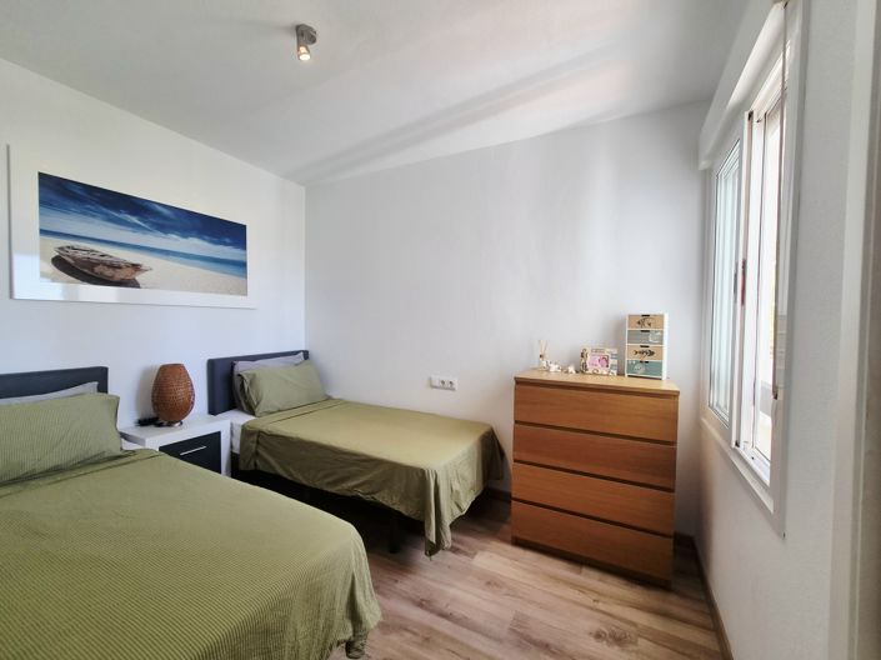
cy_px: 330
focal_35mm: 13
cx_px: 440
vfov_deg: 89.9
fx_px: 331
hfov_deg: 106.2
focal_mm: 2.2
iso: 100
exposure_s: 1/100
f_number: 2.2
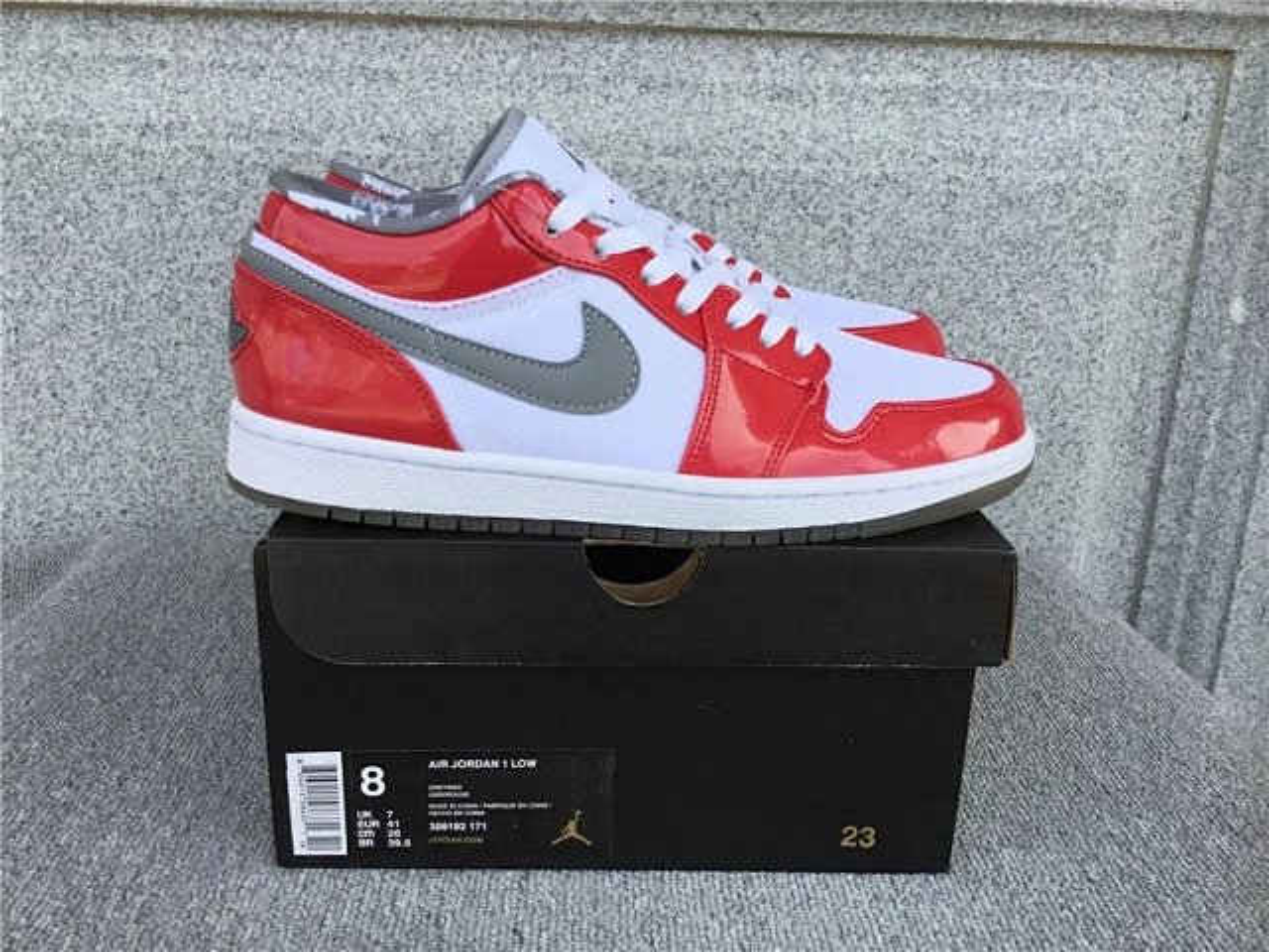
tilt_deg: -17.6
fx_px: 1136
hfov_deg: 58.4
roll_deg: -1.5
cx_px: 634
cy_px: 476
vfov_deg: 45.4
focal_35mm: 31
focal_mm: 3.3
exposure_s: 1/310
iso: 25
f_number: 2.4
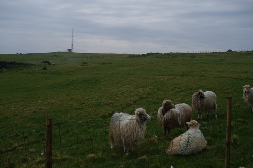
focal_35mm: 41
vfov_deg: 32.6
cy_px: 84
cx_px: 126
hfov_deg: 47.4
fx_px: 288
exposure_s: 1/1000
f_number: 5
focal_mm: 27
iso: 160
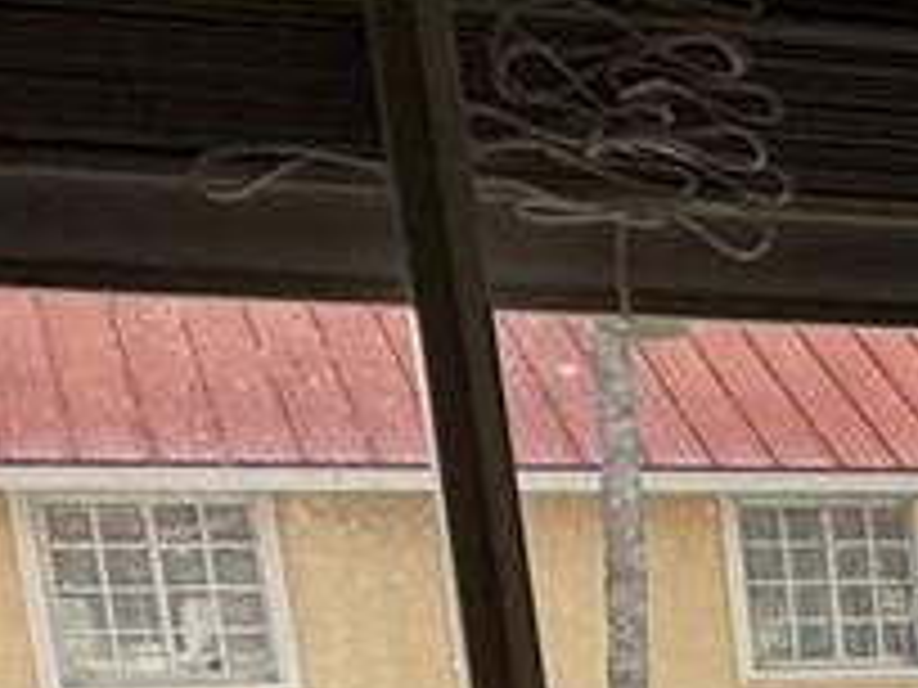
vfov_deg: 12.2
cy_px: 1291
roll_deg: -0.9
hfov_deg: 13.9
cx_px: 2043
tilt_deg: -13.4
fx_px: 2917
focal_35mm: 110
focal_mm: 2.22
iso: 50
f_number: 2.2
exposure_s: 1/760
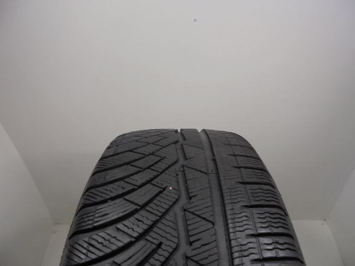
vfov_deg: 53.1
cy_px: 133
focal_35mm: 26
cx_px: 178
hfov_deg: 67.3
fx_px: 267
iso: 100
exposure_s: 1/40
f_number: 3.5
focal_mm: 4.6
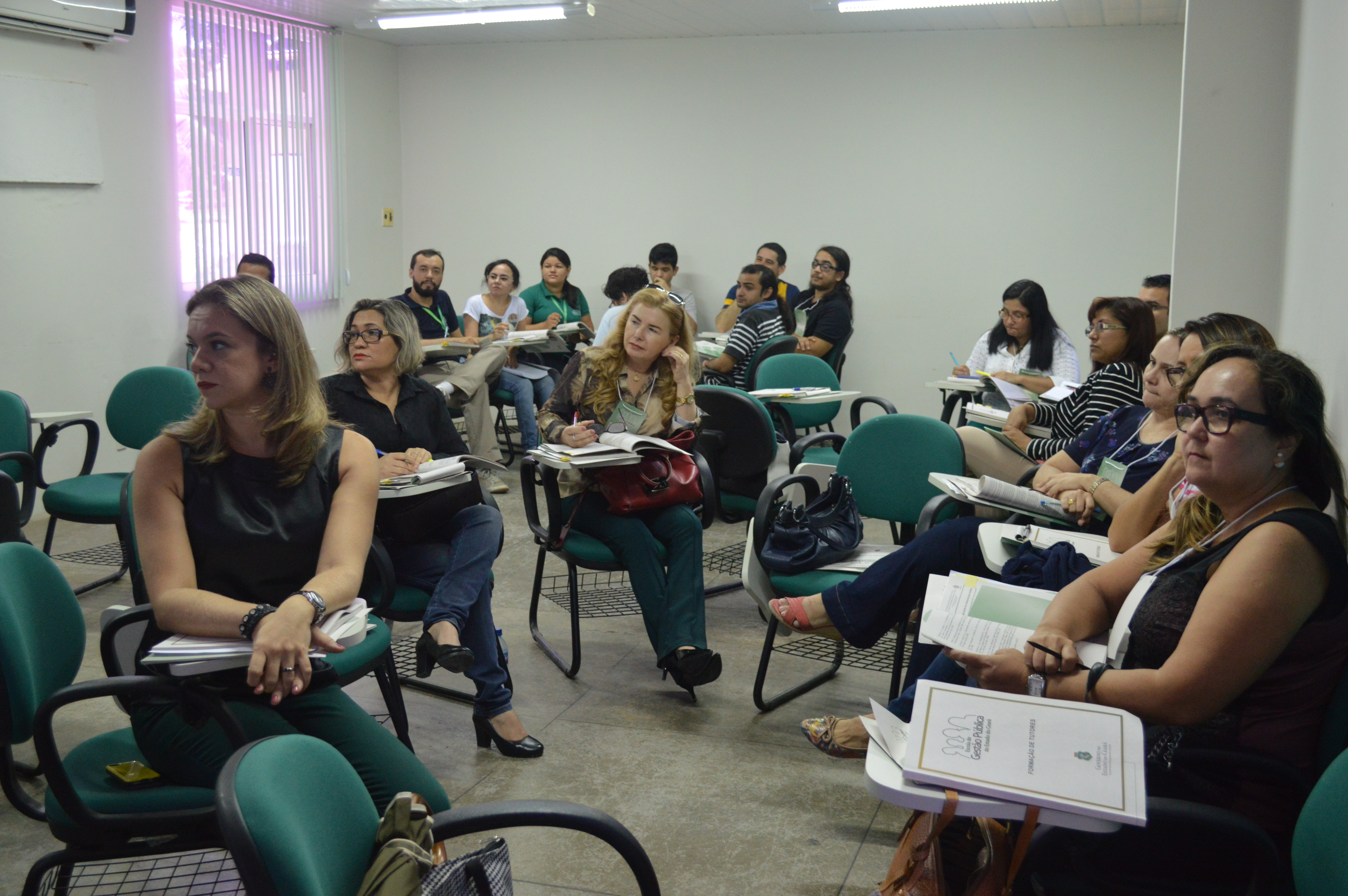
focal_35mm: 39
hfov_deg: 49.6
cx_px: 674
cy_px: 448
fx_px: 1459
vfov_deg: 34.1
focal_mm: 26
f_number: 4.2
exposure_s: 1/60
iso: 1000
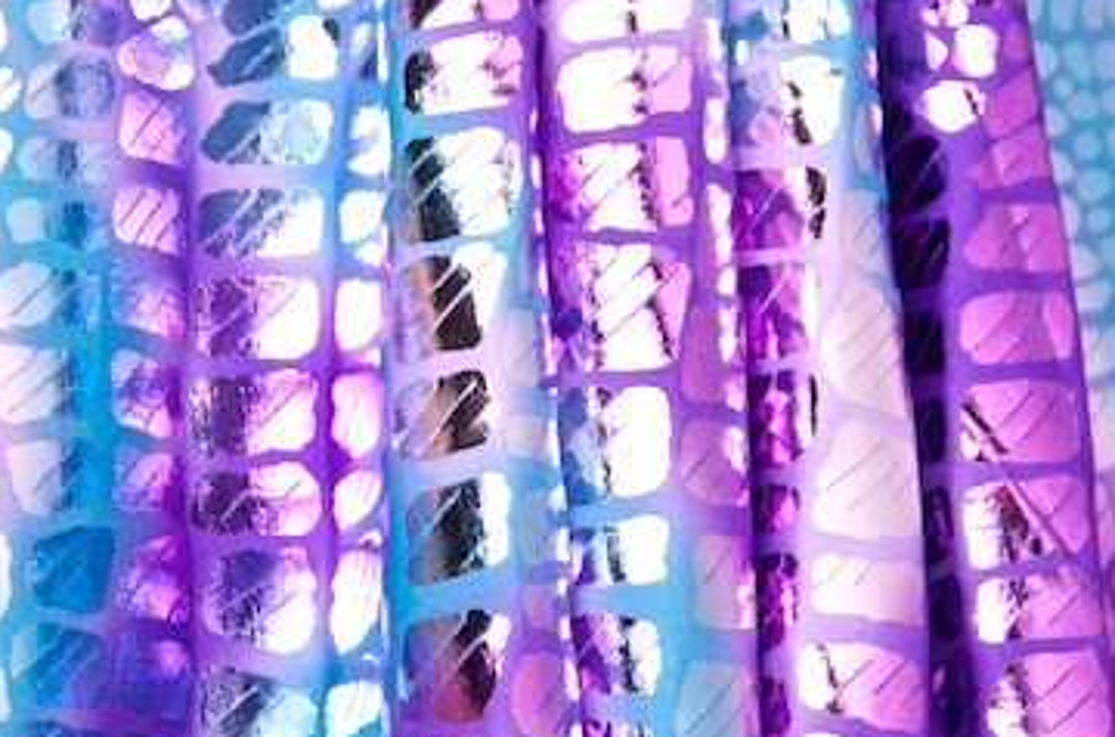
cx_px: 421
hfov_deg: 9.2
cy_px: 209
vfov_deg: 6.1
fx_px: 6950
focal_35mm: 225
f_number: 9
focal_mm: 90
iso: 400
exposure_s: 1/800
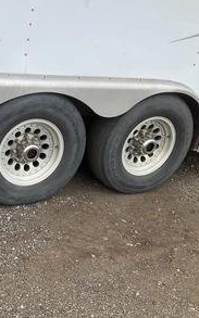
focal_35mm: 42
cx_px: -4
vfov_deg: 47.2
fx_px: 365
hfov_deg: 28.5
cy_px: 157
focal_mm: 3
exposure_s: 1/770
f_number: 1.8
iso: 25
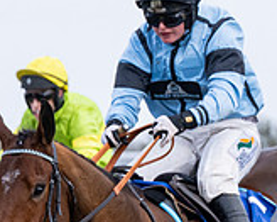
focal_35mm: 484
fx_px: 3966
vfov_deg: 3.2
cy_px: 268
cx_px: 83
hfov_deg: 4.0
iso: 800
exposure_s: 1/1250
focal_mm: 83
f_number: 4
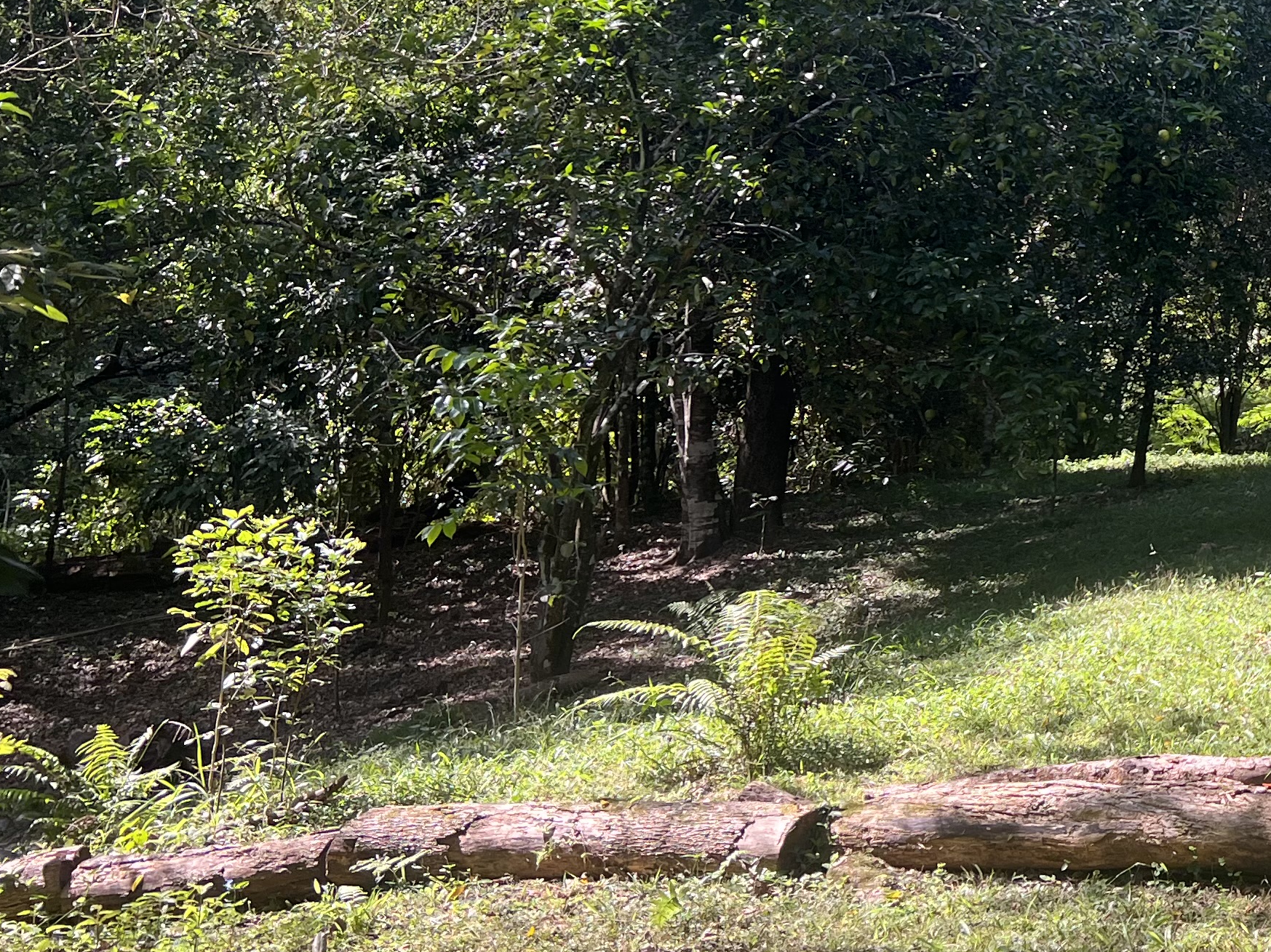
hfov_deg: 29.1
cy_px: 265
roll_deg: -4.0
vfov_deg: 24.2
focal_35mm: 60
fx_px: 2203
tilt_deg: +5.4
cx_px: 1403
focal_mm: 5.7
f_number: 1.5
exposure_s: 1/394
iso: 50
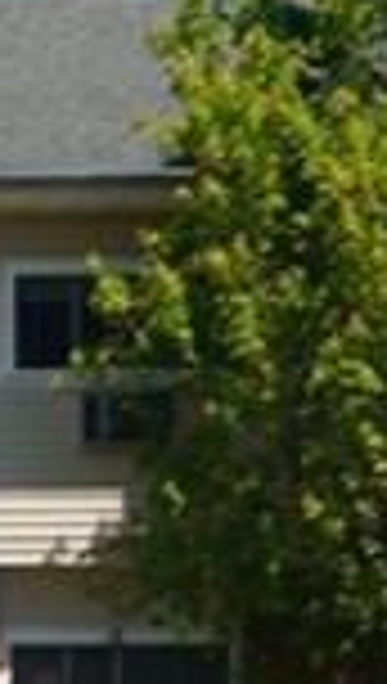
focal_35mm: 317
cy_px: 1044
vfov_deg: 6.7
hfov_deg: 3.6
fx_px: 5758
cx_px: -1462
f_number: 11
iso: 100
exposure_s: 1/125
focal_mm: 45
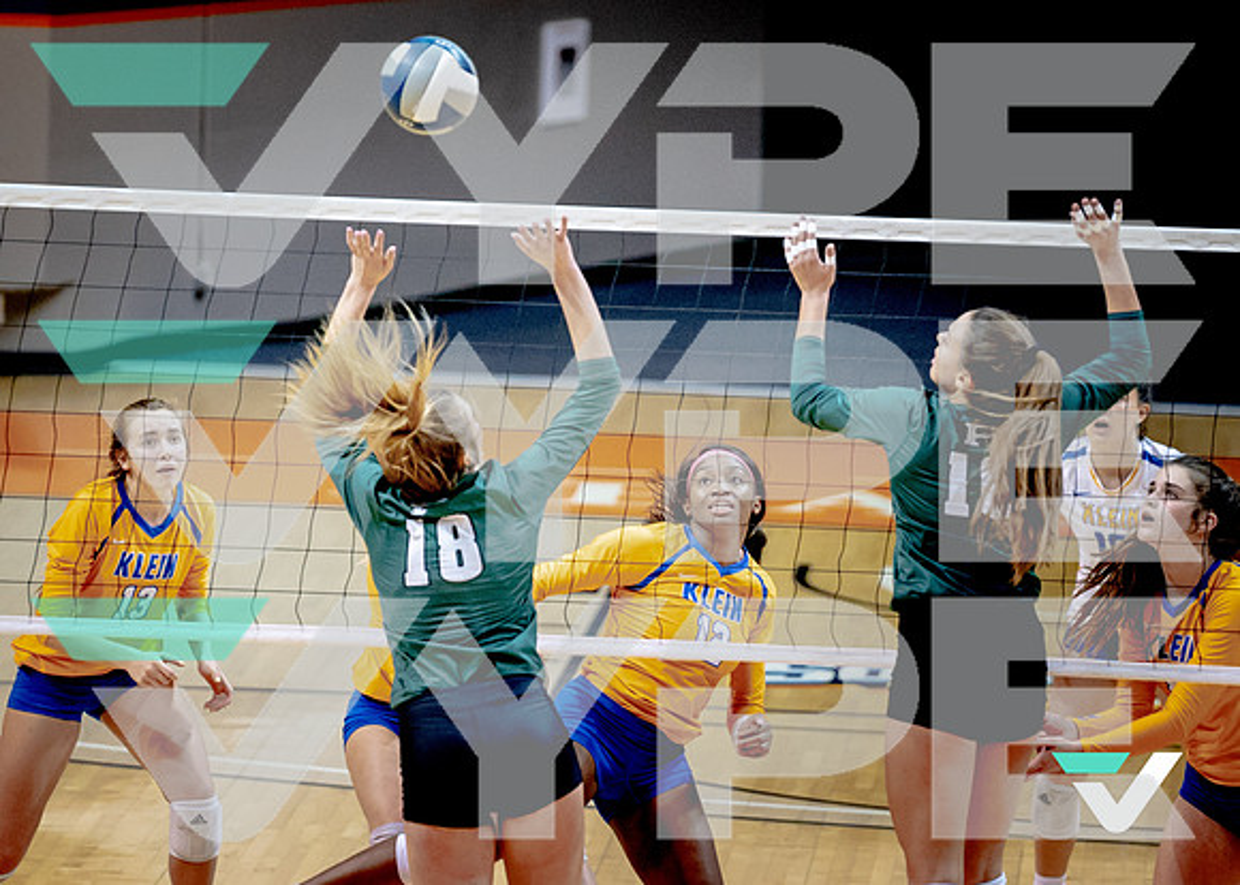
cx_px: 662
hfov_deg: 7.1
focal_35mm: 283
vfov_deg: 5.1
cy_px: 309
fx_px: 9947
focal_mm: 200
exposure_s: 1/1500
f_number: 2.8
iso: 4000
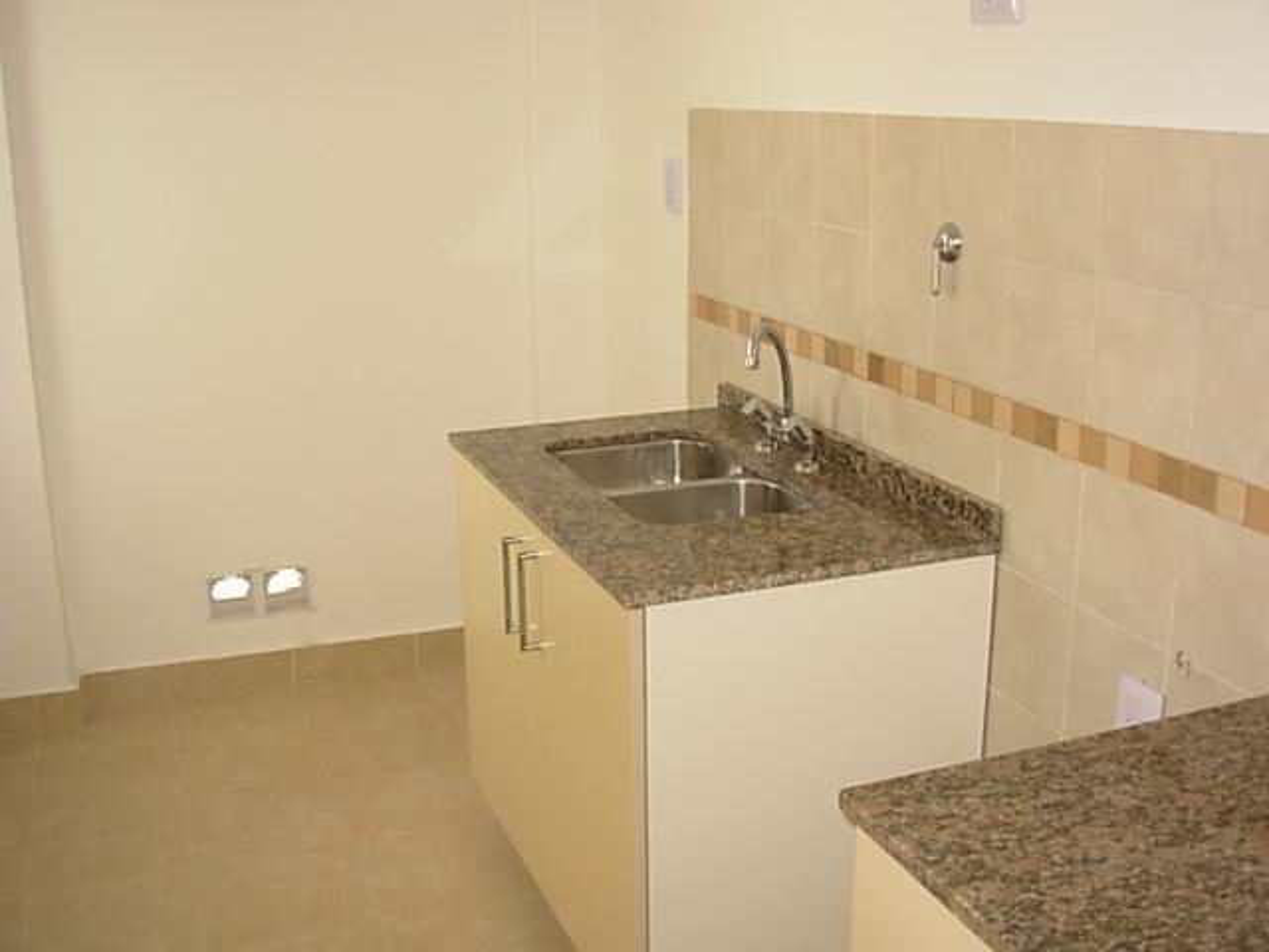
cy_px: 476
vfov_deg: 37.7
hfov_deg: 49.0
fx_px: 1393
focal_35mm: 38
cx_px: 634
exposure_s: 1/32
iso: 50
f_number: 2.9
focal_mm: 6.3
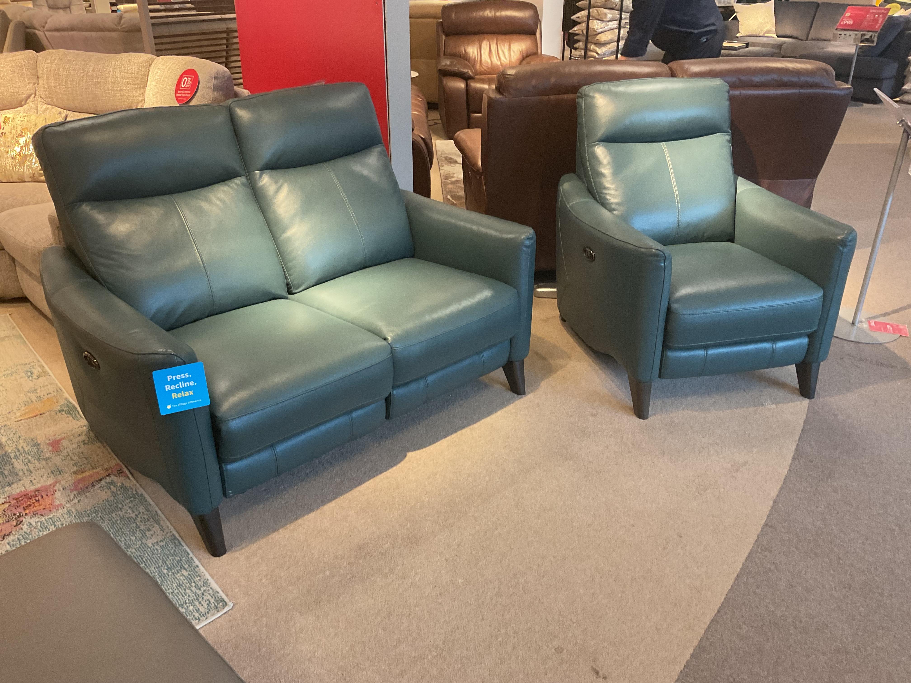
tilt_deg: -27.1
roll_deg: +0.9
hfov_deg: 61.7
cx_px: 456
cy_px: 342
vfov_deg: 48.2
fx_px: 763
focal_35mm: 29
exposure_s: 1/50
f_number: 1.8
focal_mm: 3
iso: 160
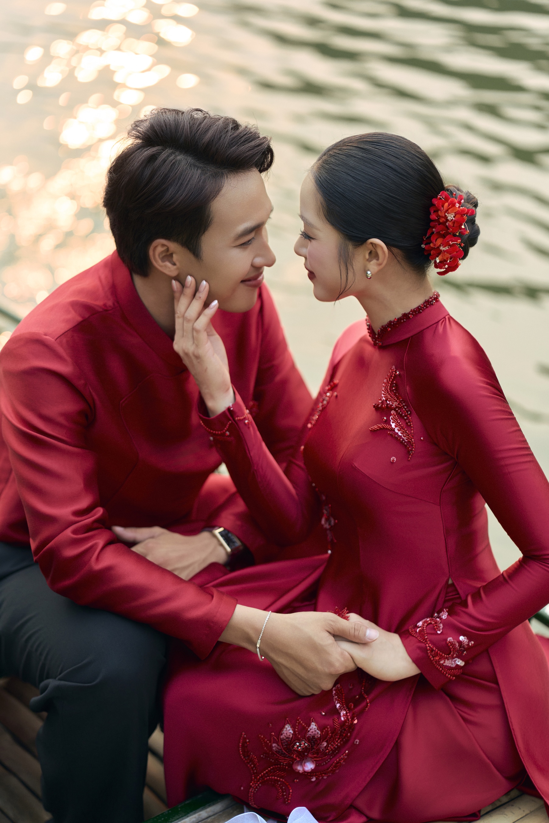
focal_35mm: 85
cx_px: 274
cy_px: 412
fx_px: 1944
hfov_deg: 16.1
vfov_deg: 23.9
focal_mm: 85
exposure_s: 1/800
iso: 200
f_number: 1.8
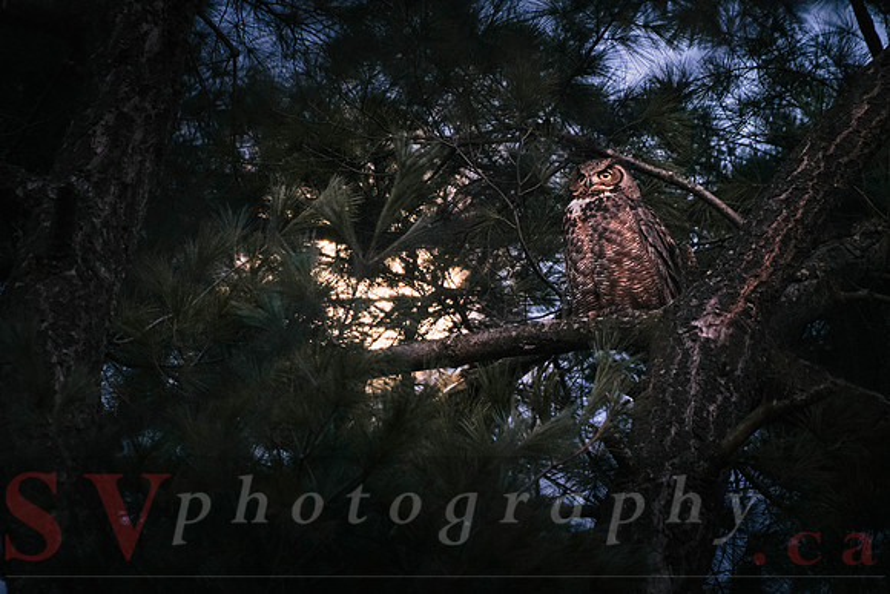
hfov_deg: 3.2
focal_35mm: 646
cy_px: 399
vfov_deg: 2.1
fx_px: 15964
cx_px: 375
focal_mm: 480
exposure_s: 1/60
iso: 6400
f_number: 5.6
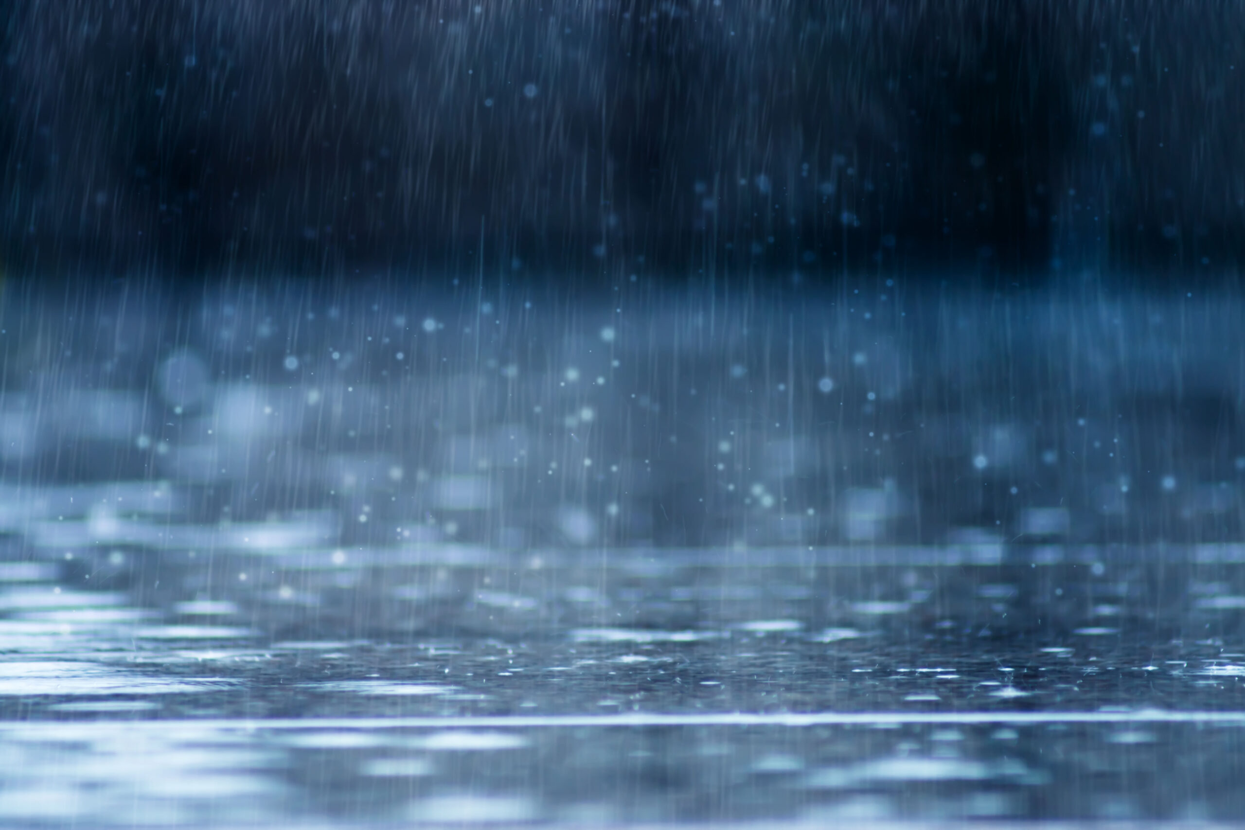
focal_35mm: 450
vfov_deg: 3.1
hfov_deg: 4.6
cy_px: 415
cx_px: 622
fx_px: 15562
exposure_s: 1/100
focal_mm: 300
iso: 100
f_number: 5.6
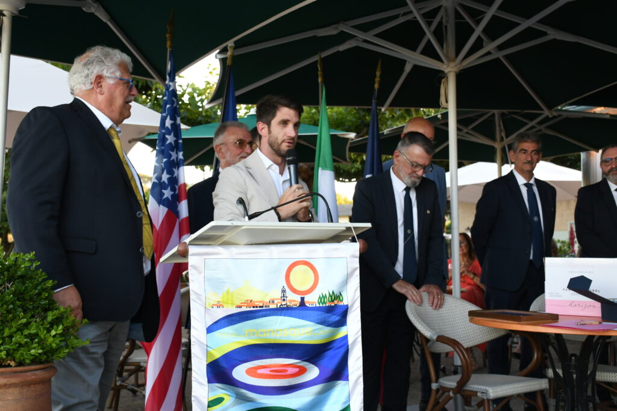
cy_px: 206
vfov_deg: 29.9
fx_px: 771
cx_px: 308
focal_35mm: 45
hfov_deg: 43.6
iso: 640
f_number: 5.6
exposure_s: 1/125
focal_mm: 30
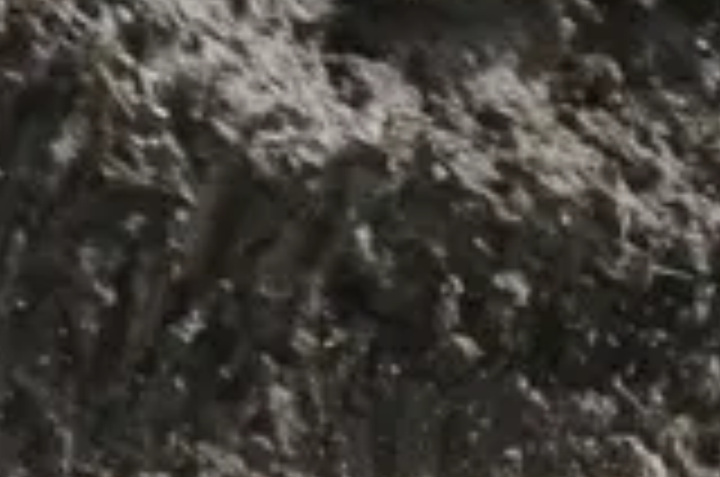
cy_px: -74
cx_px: 2178
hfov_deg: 1.5
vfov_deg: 1.0
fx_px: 26926
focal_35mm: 1349
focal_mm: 120
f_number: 5.3
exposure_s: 1/800
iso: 200
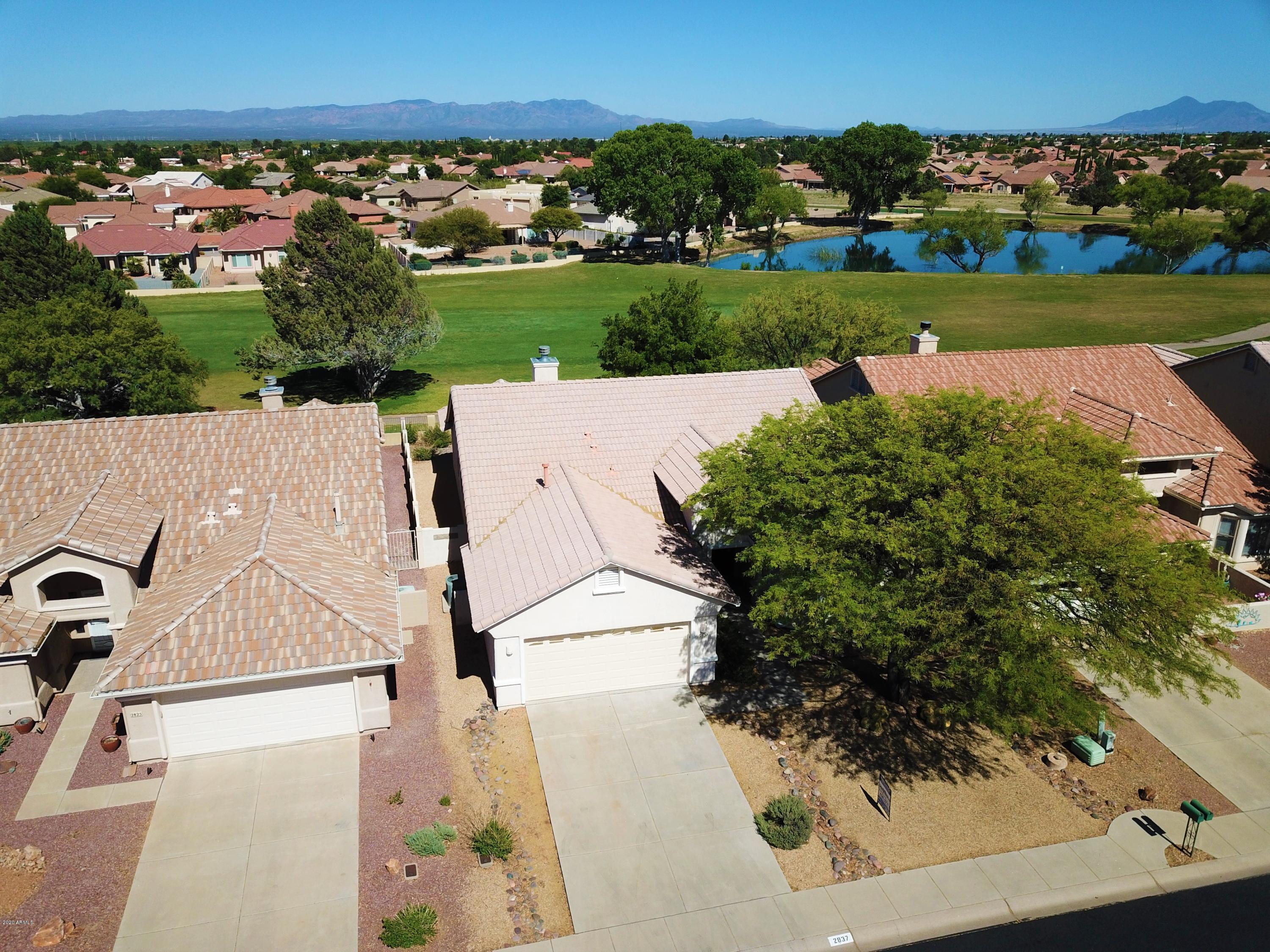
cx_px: 635
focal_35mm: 26
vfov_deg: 53.1
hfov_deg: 67.3
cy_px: 476
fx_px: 954
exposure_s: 1/2551
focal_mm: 4.73
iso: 100
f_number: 2.2
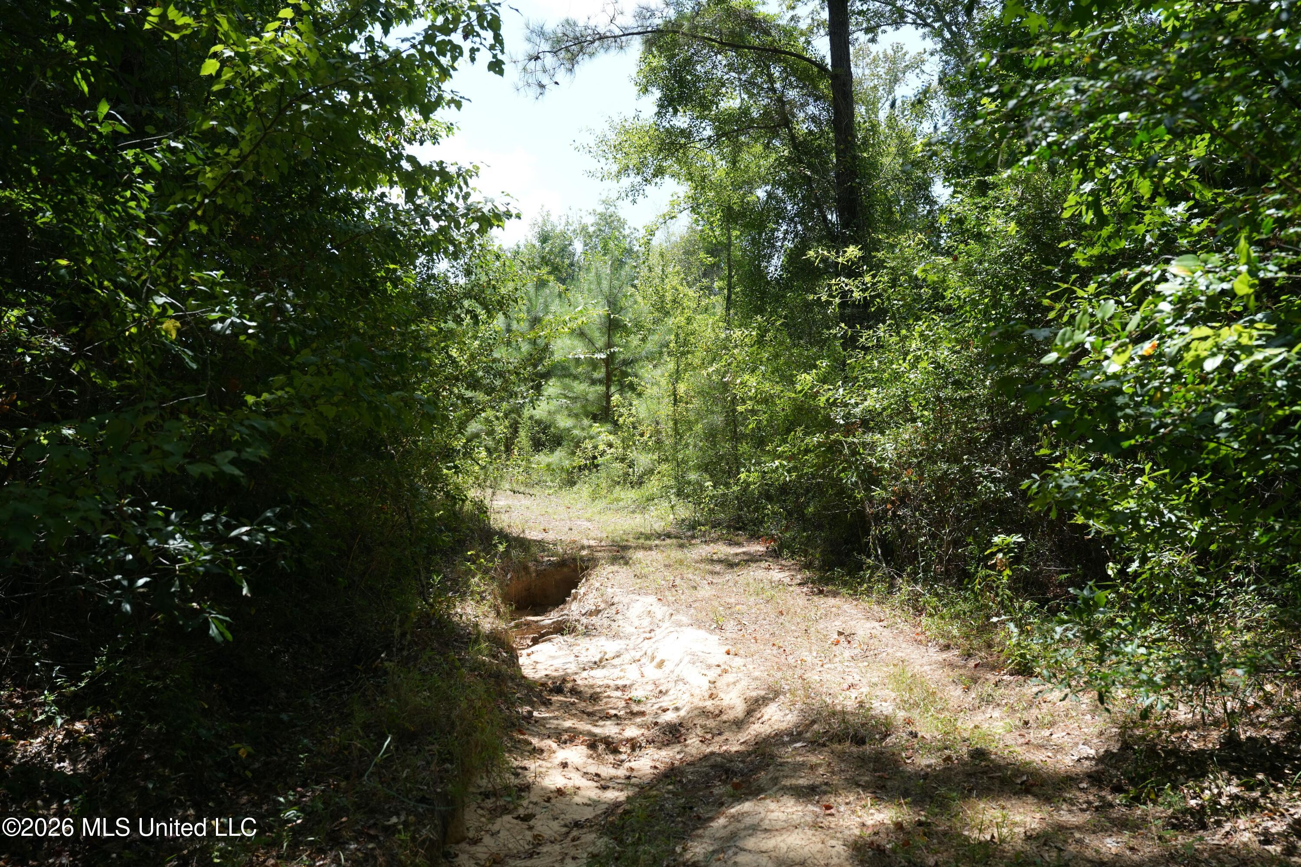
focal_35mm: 30
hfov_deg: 61.9
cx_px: 650
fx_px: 1084
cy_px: 434
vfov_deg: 43.6
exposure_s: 1/320
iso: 250
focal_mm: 30
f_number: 5.6
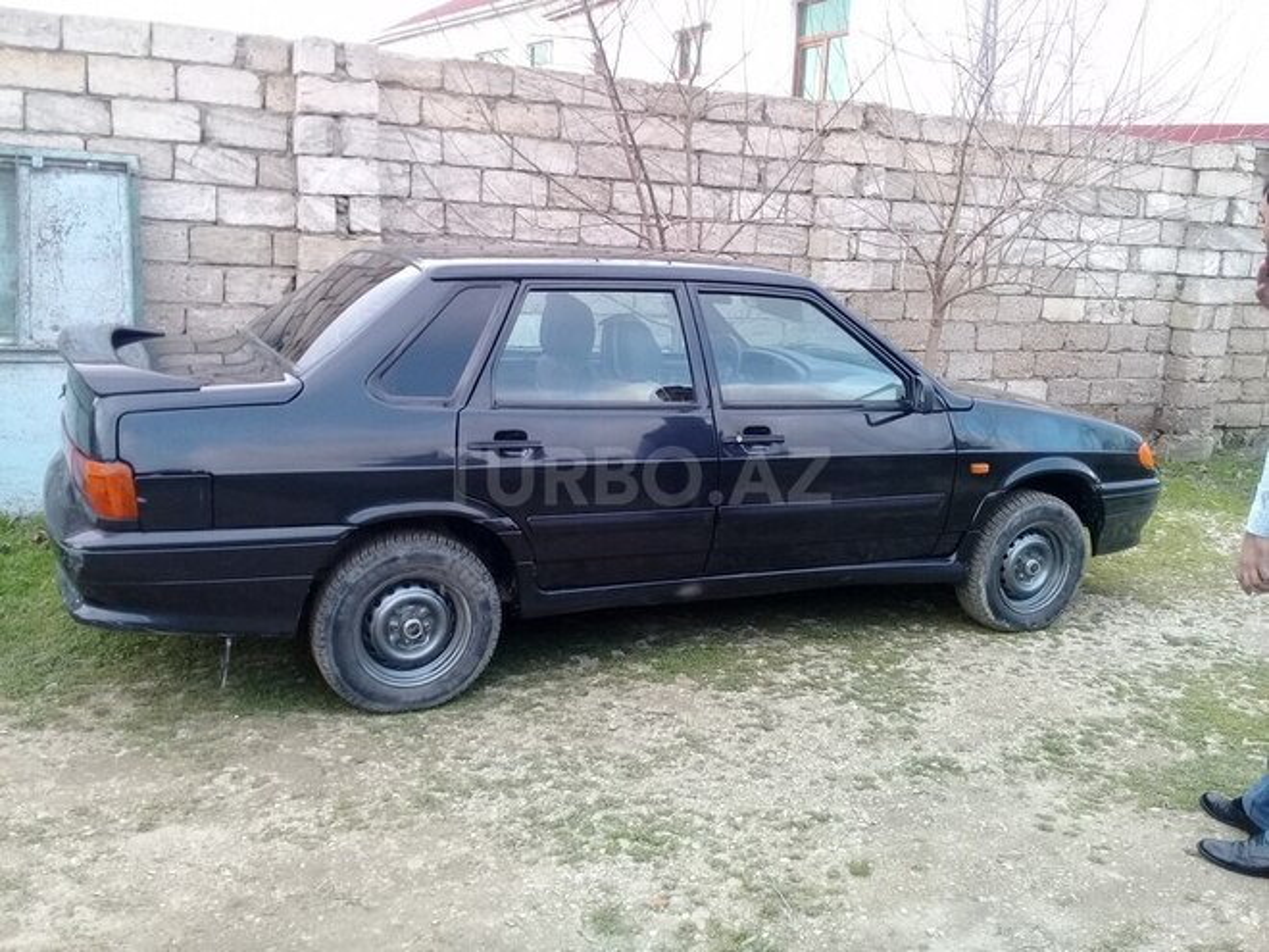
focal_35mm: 31
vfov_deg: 45.4
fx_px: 1136
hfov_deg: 58.4
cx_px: 634
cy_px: 476
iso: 80
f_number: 2.2
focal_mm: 3.3
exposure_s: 1/100
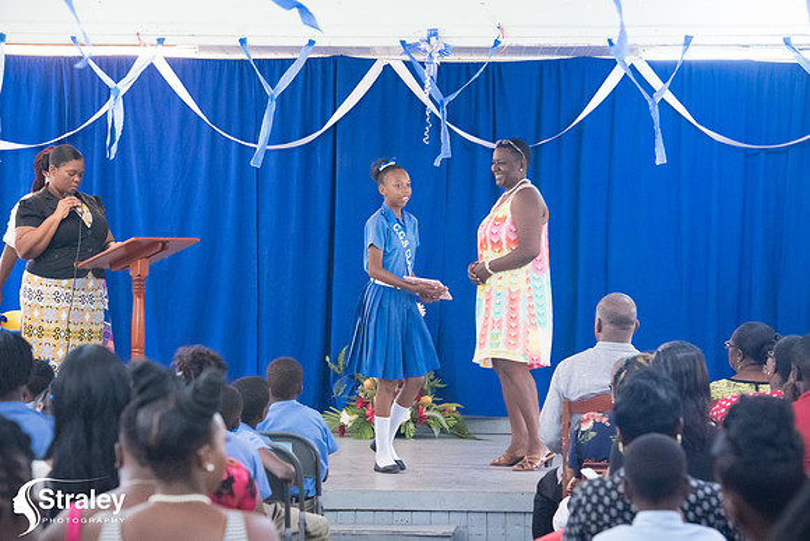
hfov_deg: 15.8
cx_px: 405
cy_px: 270
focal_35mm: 130
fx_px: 2926
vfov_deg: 10.6
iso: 16000
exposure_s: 1/200
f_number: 6.3
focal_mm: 130
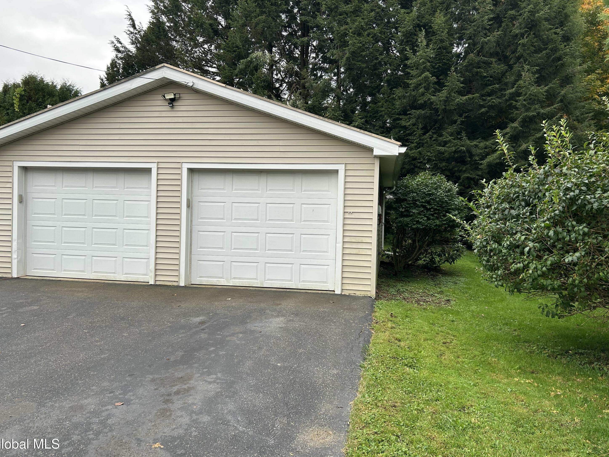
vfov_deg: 51.4
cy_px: 228
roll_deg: -2.1
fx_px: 475
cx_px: 306
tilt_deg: -1.3
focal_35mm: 27
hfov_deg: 65.3
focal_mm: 5.7
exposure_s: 1/639
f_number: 1.5
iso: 50
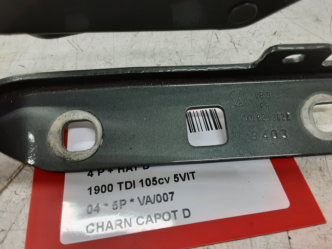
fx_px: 259
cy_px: 124
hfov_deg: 65.3
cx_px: 166
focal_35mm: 27
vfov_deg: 51.4
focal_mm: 2.91
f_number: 1.9
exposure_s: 1/50
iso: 160
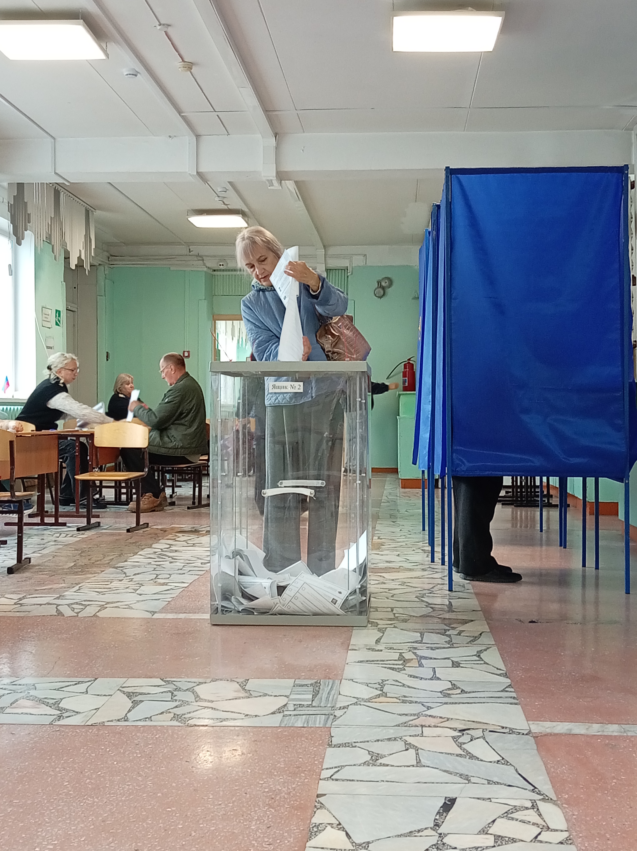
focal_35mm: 45
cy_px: 426
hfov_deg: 32.2
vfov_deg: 42.1
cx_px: 318
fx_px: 1105
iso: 322
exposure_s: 1/25
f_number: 1.8
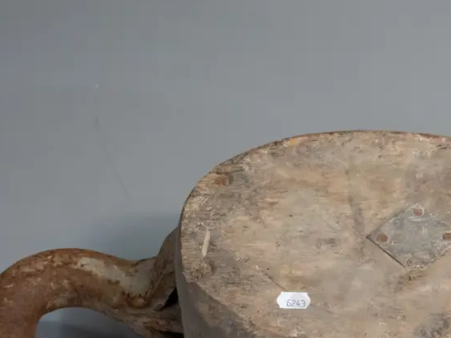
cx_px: 320
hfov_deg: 23.9
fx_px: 1055
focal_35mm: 81
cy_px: 300
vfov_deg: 17.9
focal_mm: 22
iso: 2000
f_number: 6.3
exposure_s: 1/60
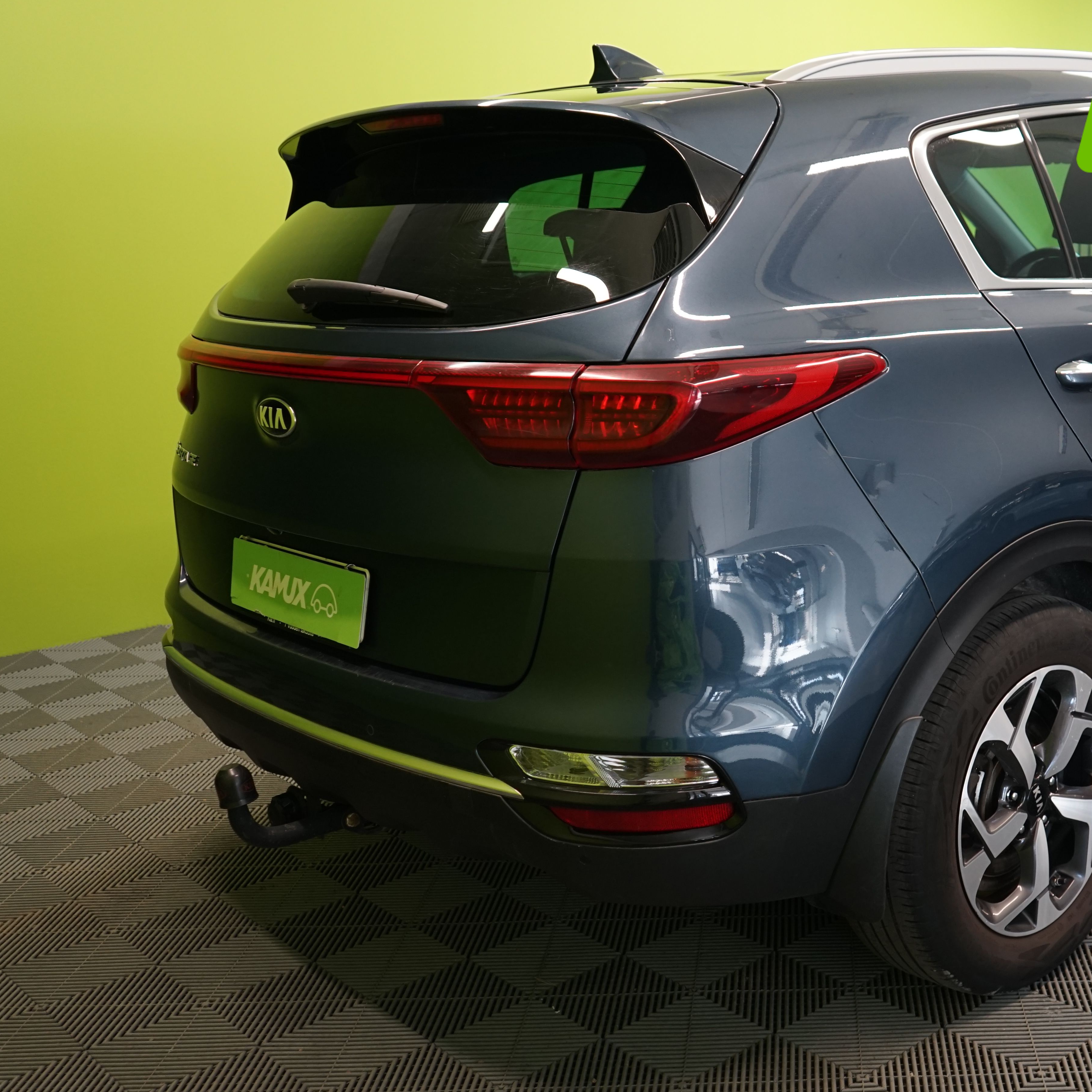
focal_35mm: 41
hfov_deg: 39.6
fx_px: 1463
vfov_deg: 40.9
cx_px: 848
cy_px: 564
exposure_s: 1/30
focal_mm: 29
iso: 800
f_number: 4.5
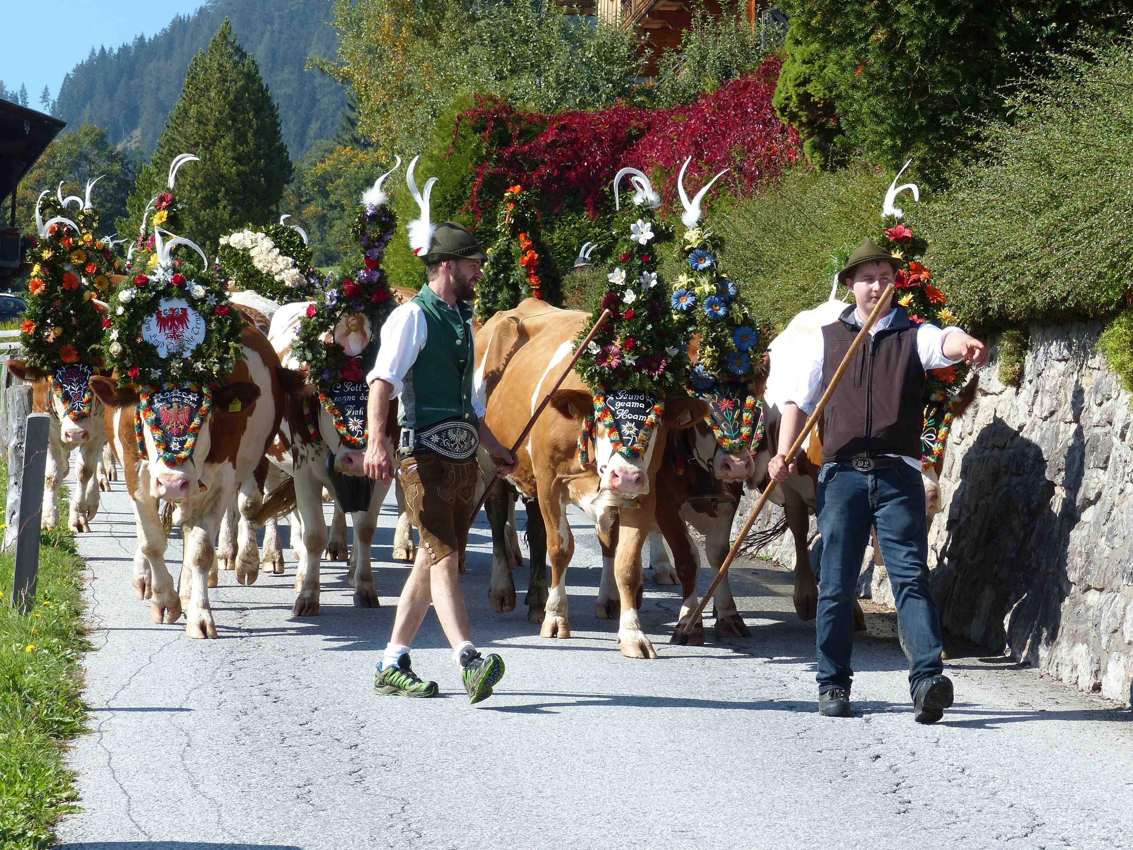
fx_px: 4517
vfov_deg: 10.7
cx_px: 566
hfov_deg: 14.3
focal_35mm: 138
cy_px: 425
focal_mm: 22.6
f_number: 4
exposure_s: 1/640
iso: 100
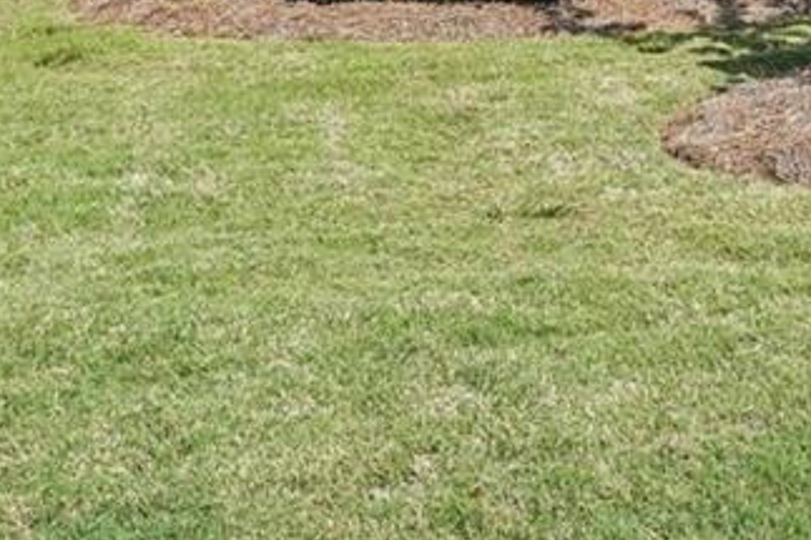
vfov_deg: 17.0
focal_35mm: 76
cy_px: -147
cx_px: 916
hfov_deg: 24.6
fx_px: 1711
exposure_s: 1/2500
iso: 800
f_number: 8
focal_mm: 24
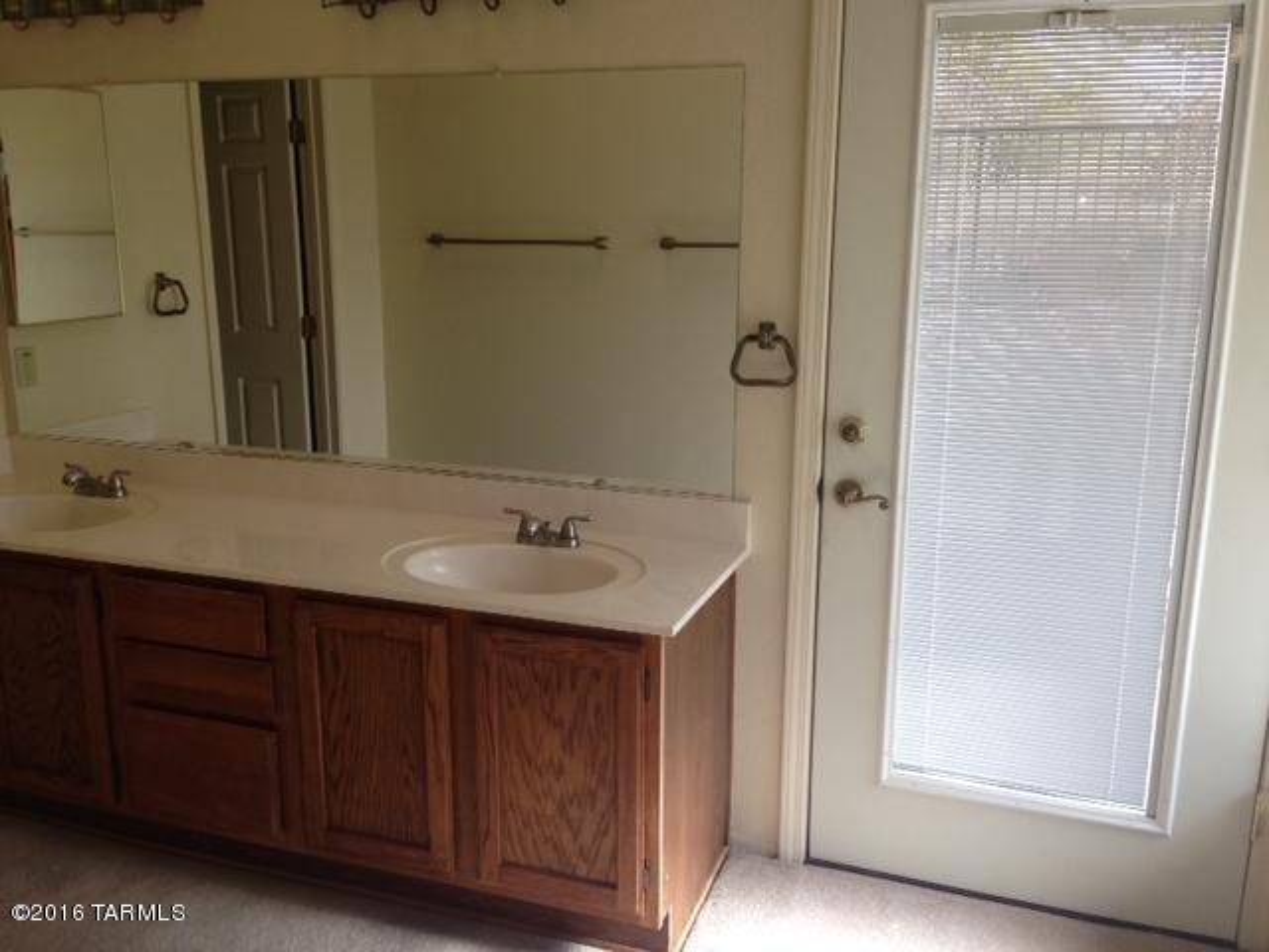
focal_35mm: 33
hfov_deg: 55.4
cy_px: 476
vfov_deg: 42.9
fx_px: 1210
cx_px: 634
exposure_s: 1/133
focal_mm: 4.12
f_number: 2.4
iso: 50
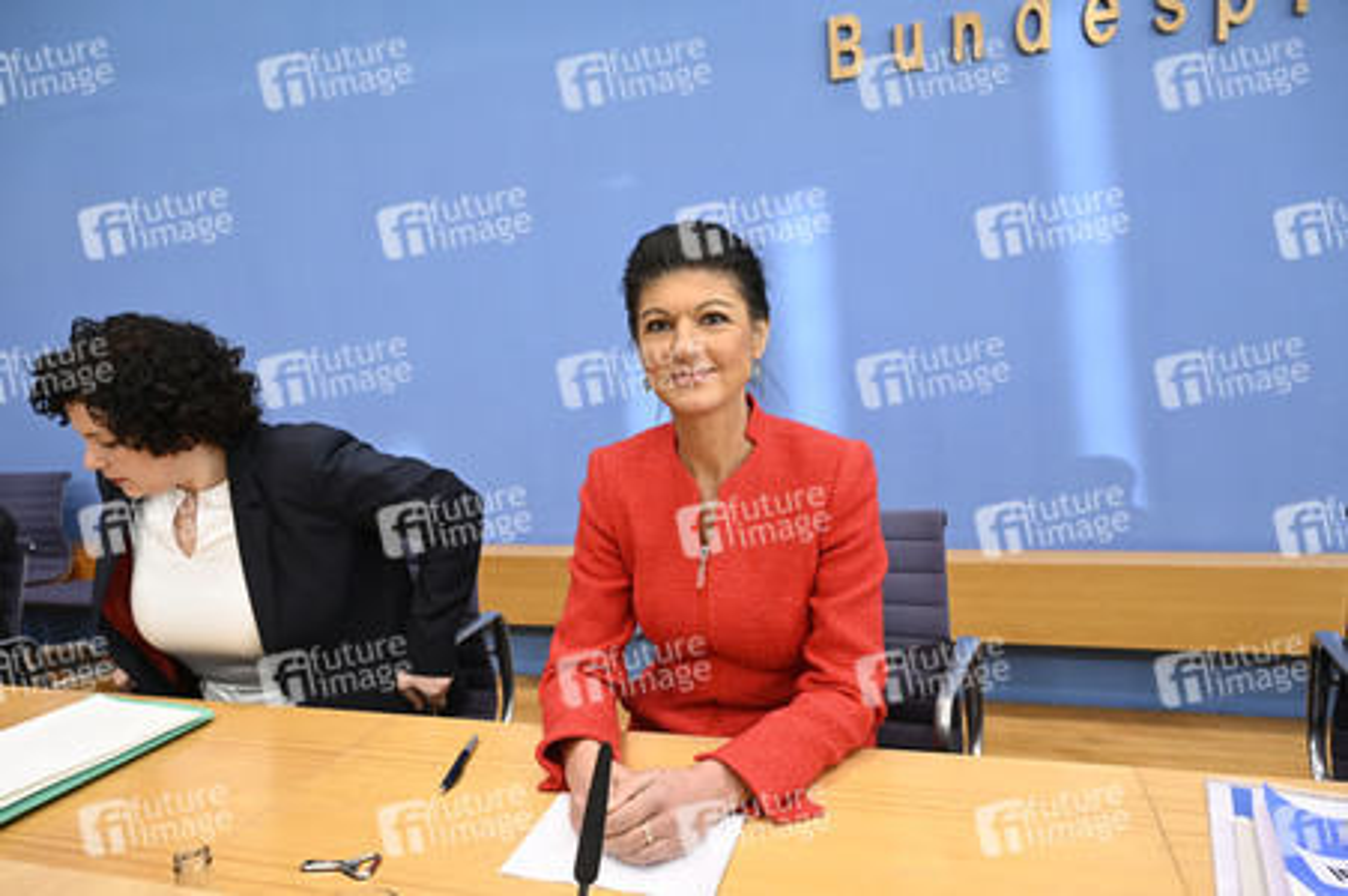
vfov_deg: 53.1
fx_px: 898
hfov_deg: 73.8
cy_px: 448
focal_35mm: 24
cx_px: 674
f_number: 4.5
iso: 3200
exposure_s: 1/640
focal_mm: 24
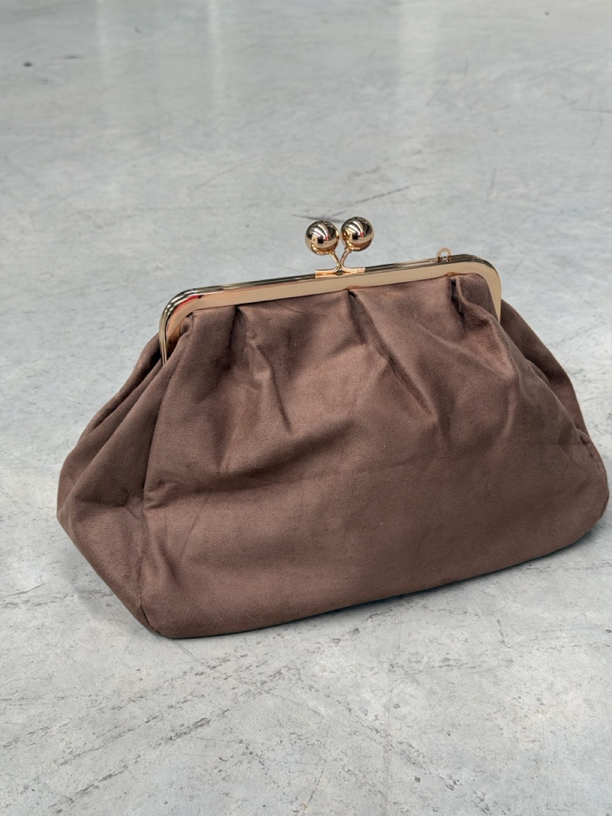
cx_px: 306
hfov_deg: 30.3
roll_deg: +1.6
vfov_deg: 39.7
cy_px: 408
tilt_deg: -29.2
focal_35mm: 48
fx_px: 1131
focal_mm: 6.76
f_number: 1.78
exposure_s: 1/121
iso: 80
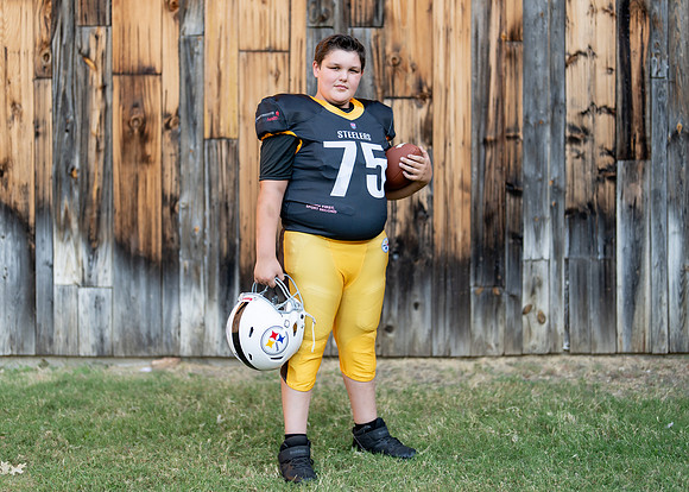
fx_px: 1117
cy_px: 227
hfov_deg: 34.3
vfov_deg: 24.8
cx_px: 337
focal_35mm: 57
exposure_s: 1/2000
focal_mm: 50
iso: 100
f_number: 1.2
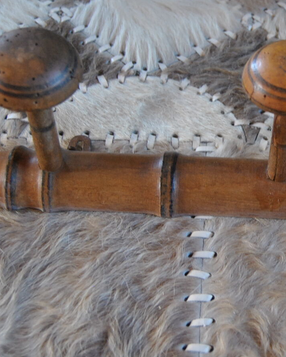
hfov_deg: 20.6
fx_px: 772
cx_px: 253
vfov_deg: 26.0
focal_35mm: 73
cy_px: 155
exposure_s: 1/30
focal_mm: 24
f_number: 3.8
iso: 560
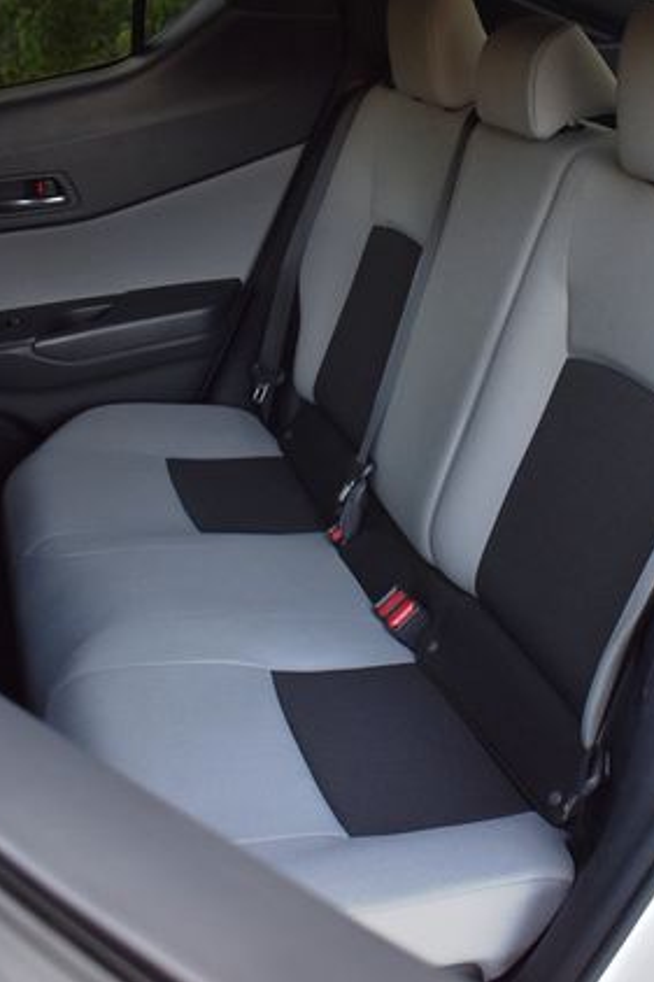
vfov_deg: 47.4
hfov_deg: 32.2
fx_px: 1118
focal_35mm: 41
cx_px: 463
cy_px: 492
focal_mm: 18
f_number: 3.5
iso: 640
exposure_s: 1/250
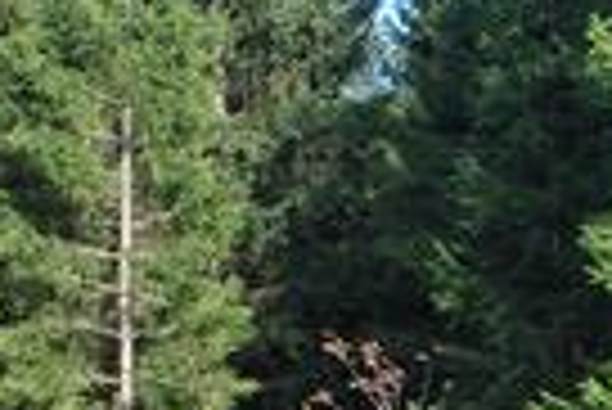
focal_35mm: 184
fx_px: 3131
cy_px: 446
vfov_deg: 7.4
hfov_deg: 10.8
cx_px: 860
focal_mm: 24
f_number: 5.6
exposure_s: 1/125
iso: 140
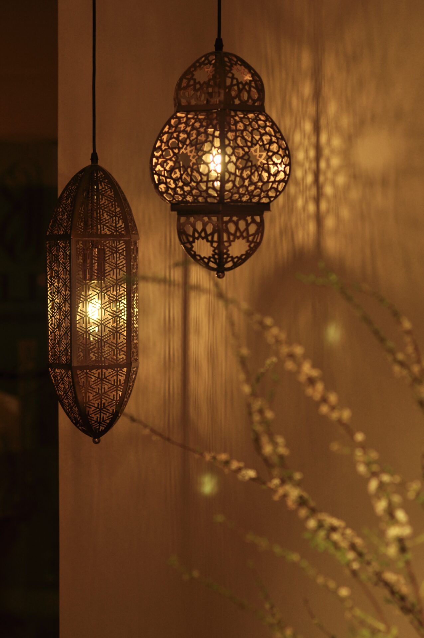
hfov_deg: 10.7
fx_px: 2258
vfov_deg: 16.1
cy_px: 319
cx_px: 212
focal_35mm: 128
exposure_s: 1/125
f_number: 3.5
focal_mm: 85
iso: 200
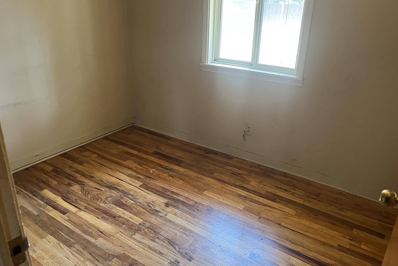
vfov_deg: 46.4
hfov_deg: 65.5
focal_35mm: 28
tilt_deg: -22.3
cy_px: 129
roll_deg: -0.8
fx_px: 310
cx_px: 201
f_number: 1.6
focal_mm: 5.1
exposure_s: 1/60
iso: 250
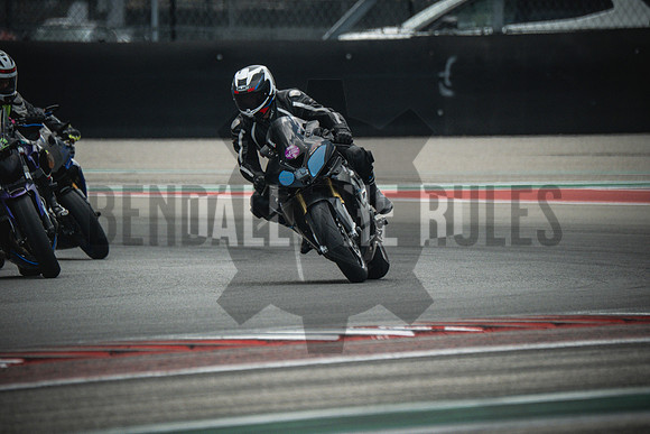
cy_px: 217
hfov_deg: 3.4
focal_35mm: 600
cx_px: 325
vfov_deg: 2.3
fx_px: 10835
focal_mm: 400
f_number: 5.6
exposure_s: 1/1600
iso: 1600
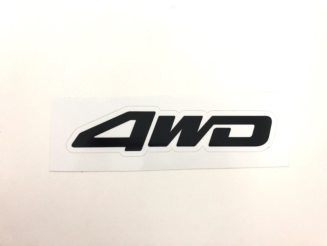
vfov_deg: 49.7
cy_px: 123
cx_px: 164
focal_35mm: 28
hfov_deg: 63.4
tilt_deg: -81.9
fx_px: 265
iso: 40
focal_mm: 4
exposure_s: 1/15
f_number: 1.8
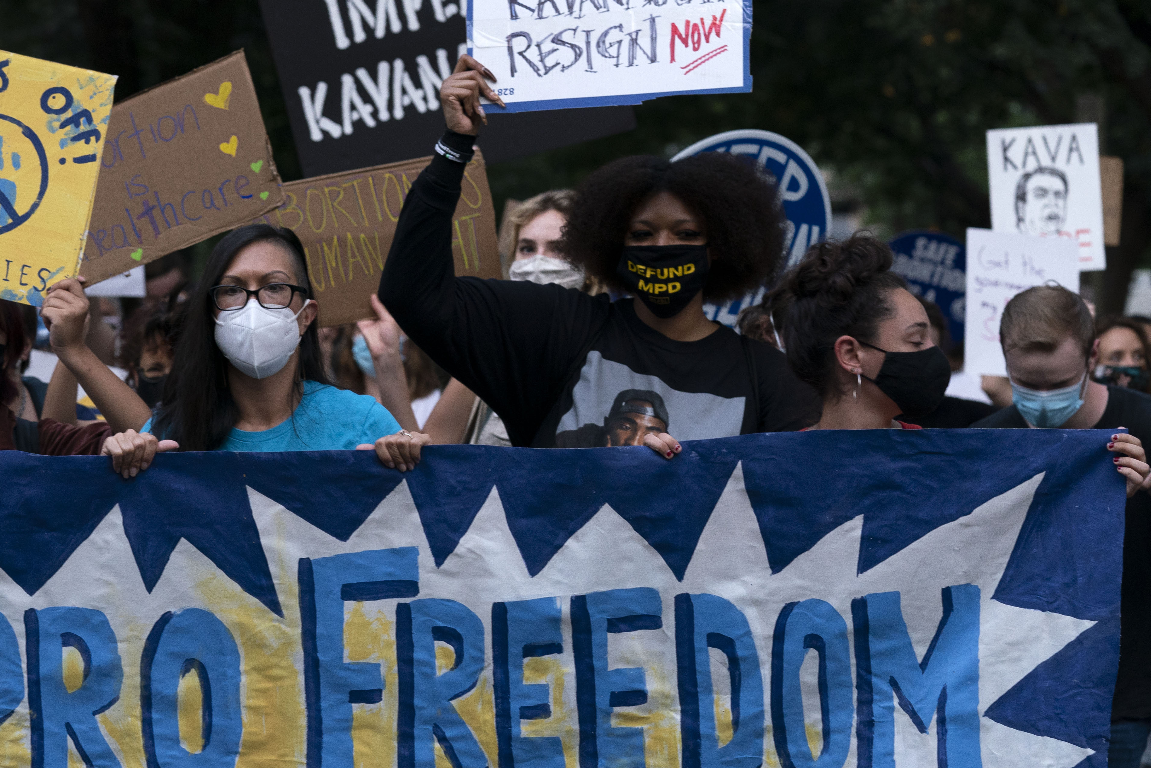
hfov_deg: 14.1
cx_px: 309
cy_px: 489
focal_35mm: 145
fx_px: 4636
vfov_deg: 9.5
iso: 1000
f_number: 4.5
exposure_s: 1/400
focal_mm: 92
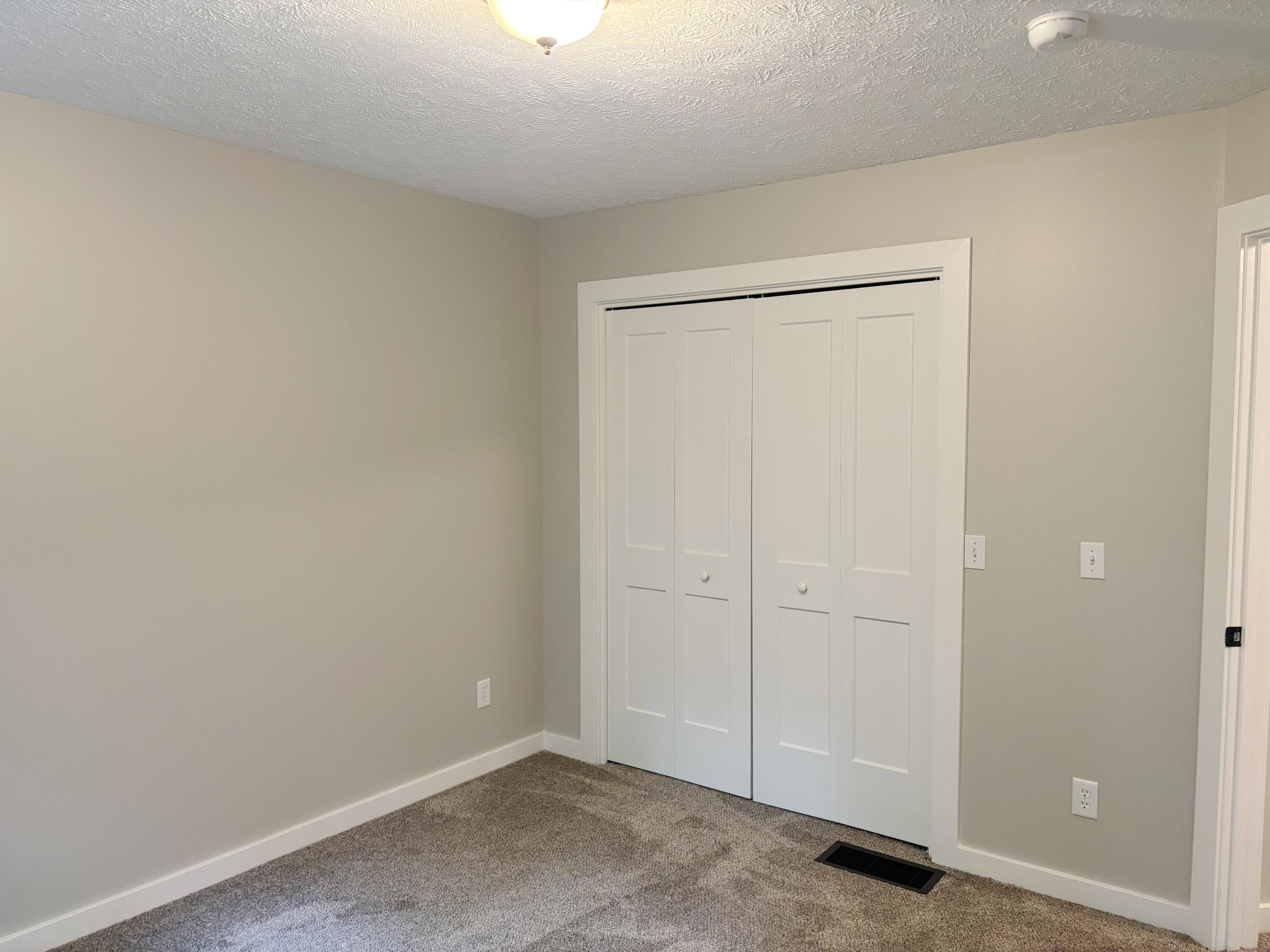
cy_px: 476
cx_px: 635
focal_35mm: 26
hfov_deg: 67.3
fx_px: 954
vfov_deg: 53.1
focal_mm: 5.96
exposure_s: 1/60
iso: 250
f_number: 1.6
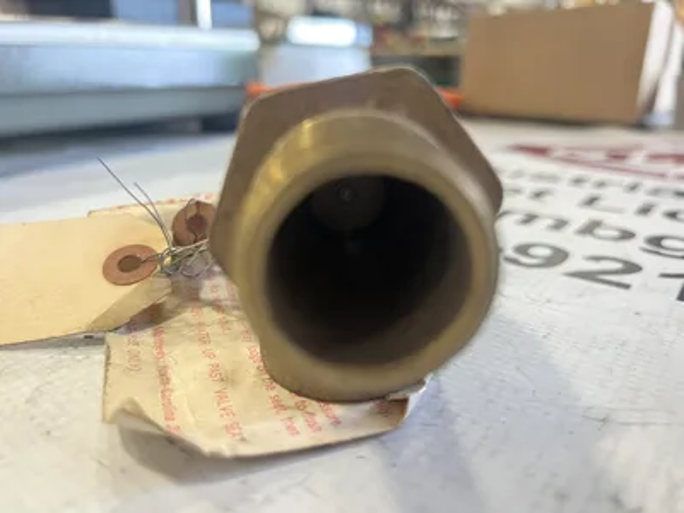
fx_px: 514
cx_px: 342
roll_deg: +0.5
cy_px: 256
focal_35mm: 26
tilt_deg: -20.6
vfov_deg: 53.1
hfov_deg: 67.3
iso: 400
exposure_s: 1/40
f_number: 1.5
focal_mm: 5.7
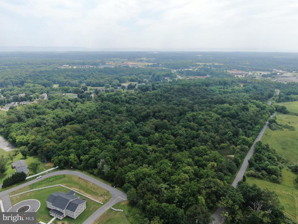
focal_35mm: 24
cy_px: 112
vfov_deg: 56.8
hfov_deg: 71.6
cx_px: 149
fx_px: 207
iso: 100
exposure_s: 1/1000
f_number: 2.8
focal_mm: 4.39
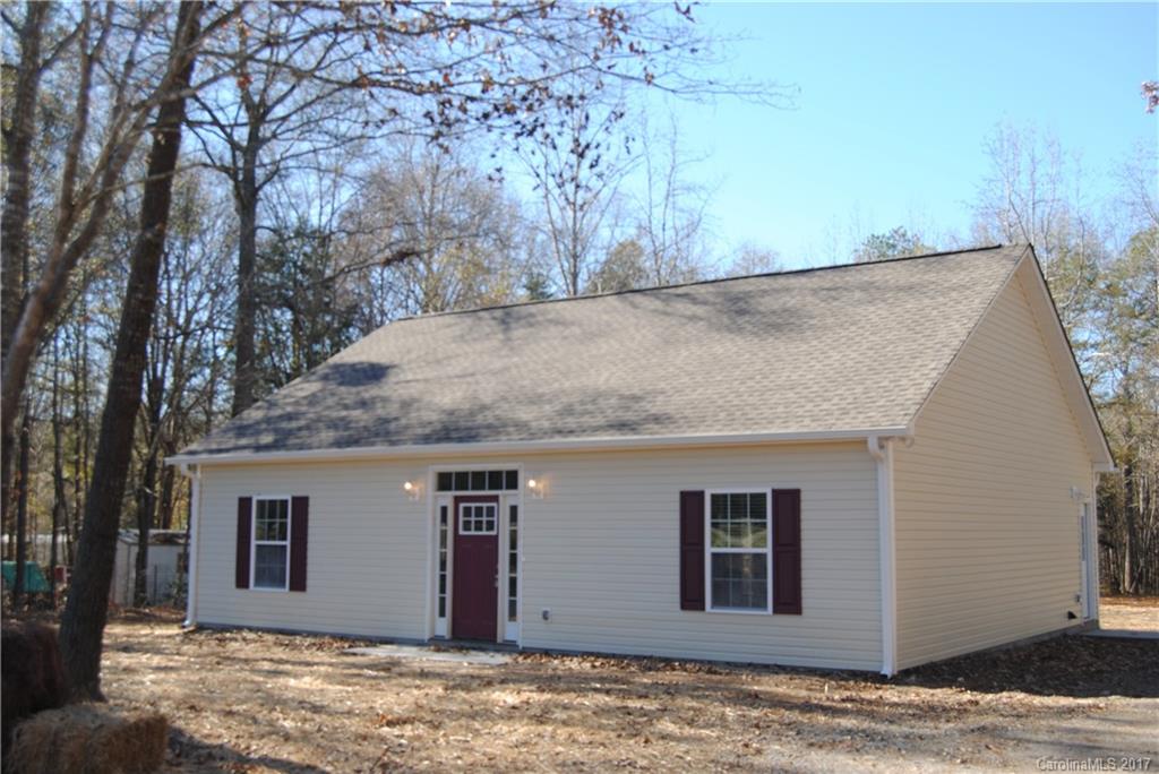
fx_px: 1256
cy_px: 387
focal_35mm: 39
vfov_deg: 34.3
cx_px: 580
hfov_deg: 49.5
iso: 100
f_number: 6.3
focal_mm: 26
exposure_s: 1/160
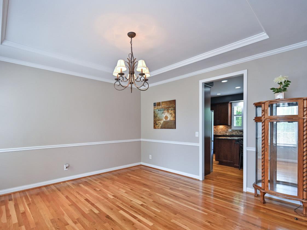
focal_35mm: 18
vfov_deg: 71.3
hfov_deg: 87.4
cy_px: 128
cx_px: 135
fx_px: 160
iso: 200
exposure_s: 1/60
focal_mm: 14
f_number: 4
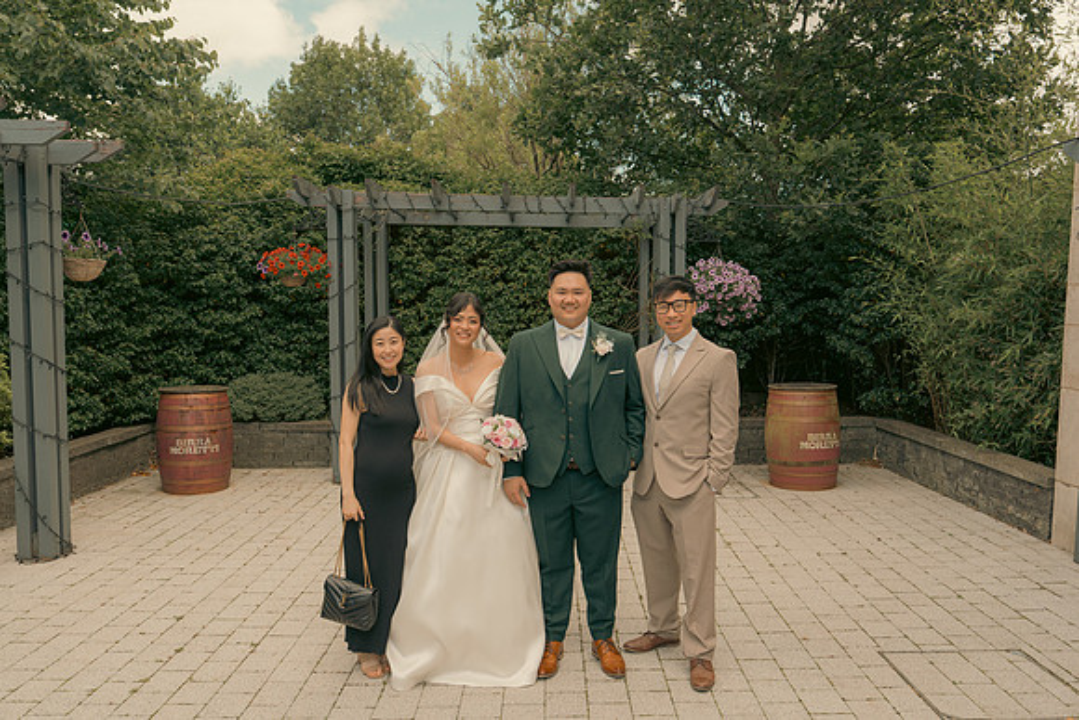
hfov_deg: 65.5
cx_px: 540
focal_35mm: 28
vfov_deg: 46.4
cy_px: 360
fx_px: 839
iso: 125
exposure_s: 1/160
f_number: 5.6
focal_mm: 28
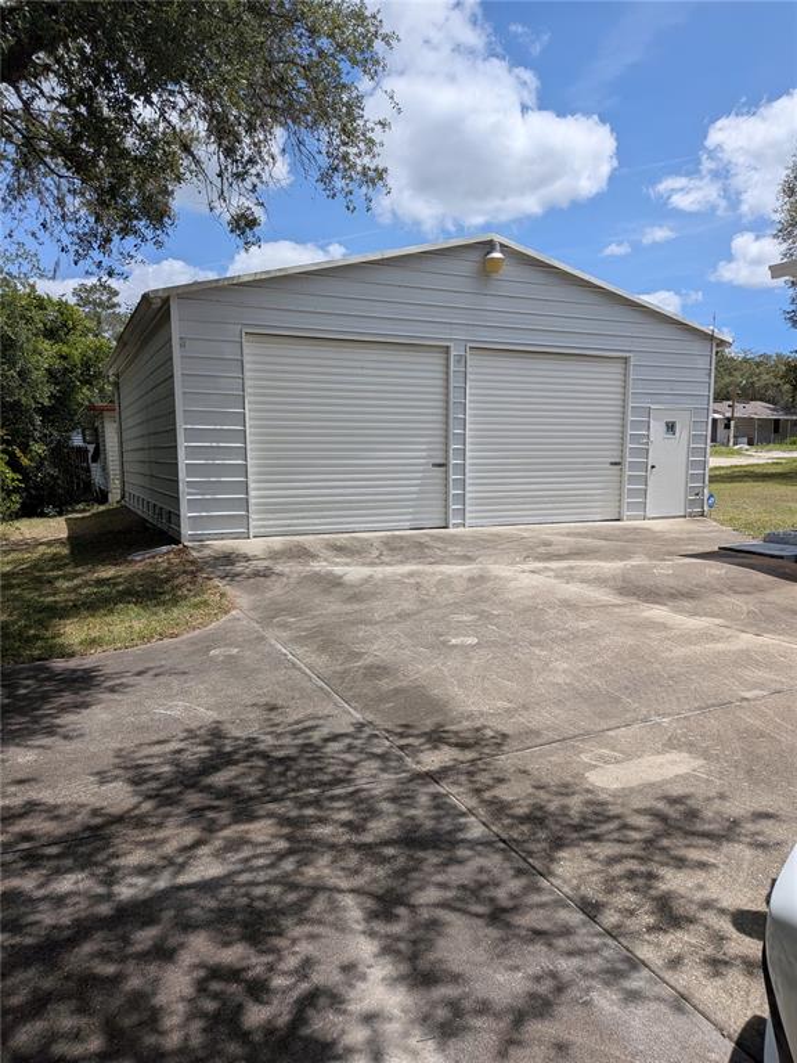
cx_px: 398
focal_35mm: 24
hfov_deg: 56.8
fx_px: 737
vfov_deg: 71.6
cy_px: 532
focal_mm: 4.53
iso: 29
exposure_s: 1/2506
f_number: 1.7
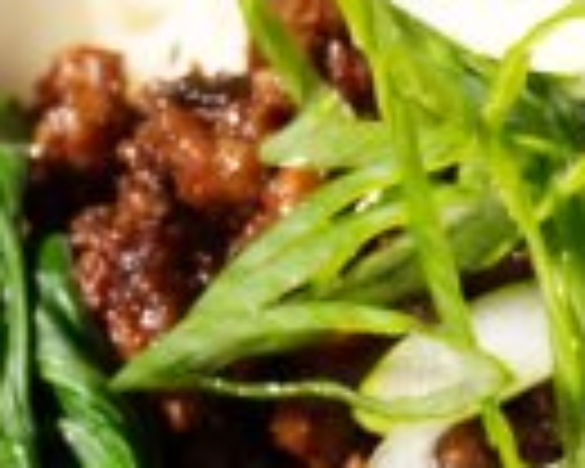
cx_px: 1004
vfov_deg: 3.7
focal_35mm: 417
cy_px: 214
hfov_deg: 4.6
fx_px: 7220
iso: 100
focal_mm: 48
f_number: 8
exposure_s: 1/80
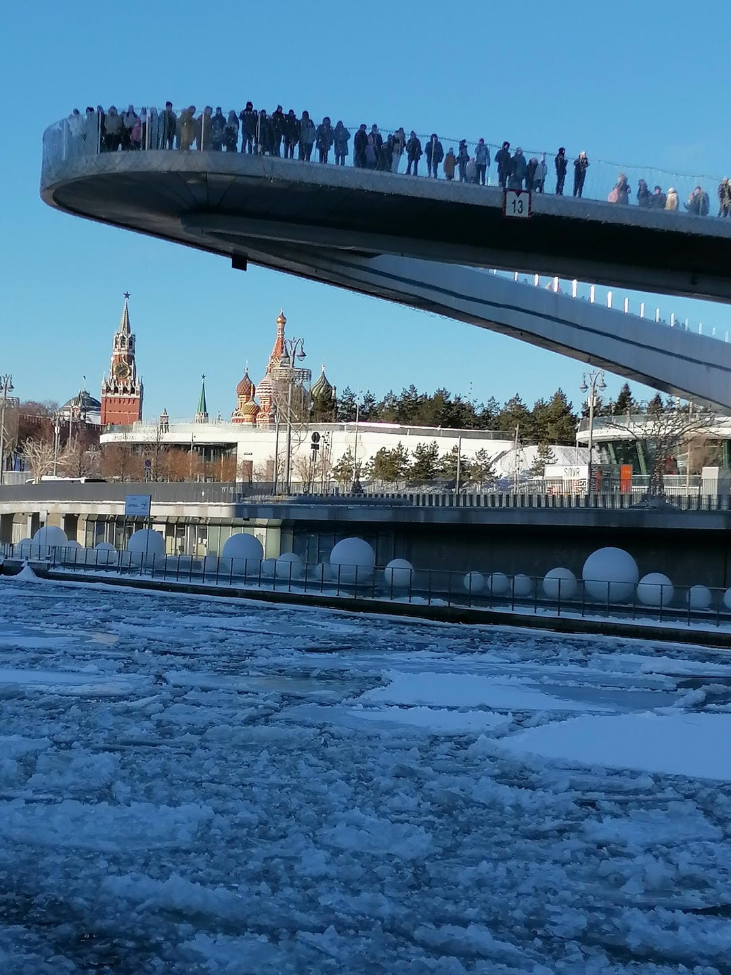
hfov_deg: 27.0
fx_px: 1520
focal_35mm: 54
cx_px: 366
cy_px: 488
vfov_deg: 35.5
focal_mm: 5.4
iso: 50
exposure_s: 1/1389
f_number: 1.8
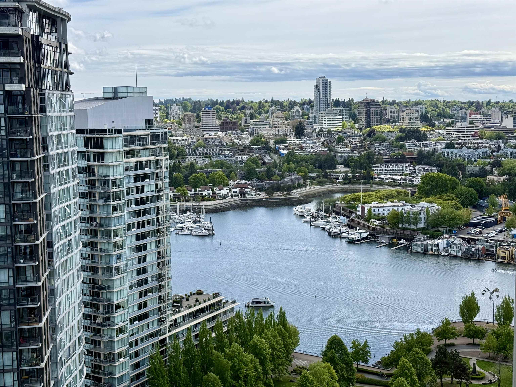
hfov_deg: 39.7
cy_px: 194
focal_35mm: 48
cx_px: 258
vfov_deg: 30.3
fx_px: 716
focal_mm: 6.76
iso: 80
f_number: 1.78
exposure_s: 1/4329
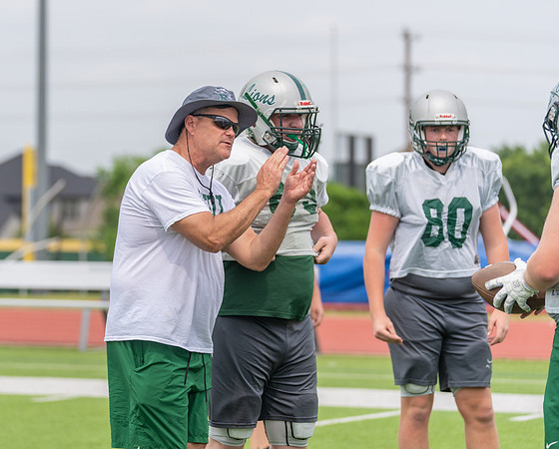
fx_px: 2889
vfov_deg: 8.9
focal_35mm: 174
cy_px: 192
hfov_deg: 11.0
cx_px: 174
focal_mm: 135
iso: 160
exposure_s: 1/1250
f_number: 3.5
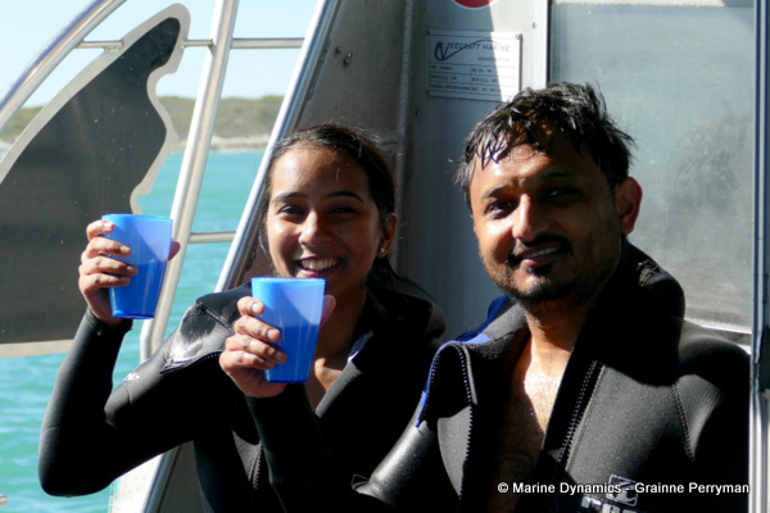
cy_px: 256
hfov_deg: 21.9
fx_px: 1989
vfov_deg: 14.7
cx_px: 385
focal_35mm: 93
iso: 125
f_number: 3.8
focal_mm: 33.96
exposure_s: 1/800
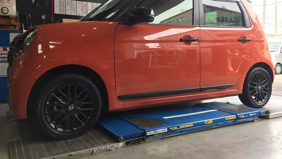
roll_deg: -0.2
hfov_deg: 61.0
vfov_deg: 36.4
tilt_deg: +0.9
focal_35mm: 32
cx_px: 140
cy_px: 58
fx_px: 239
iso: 32
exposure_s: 1/120
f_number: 2.2
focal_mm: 4.15
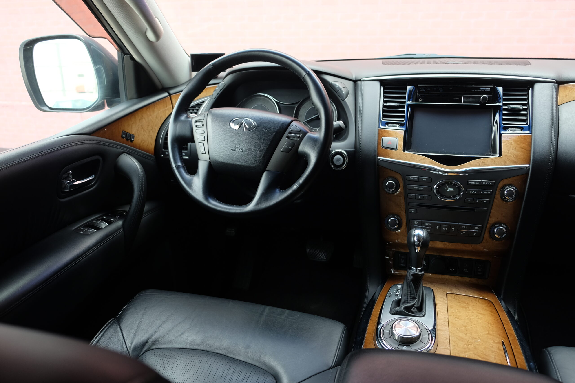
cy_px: 192
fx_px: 431
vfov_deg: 47.9
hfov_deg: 67.4
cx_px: 288
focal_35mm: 27
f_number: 3.2
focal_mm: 18
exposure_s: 1/125
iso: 400
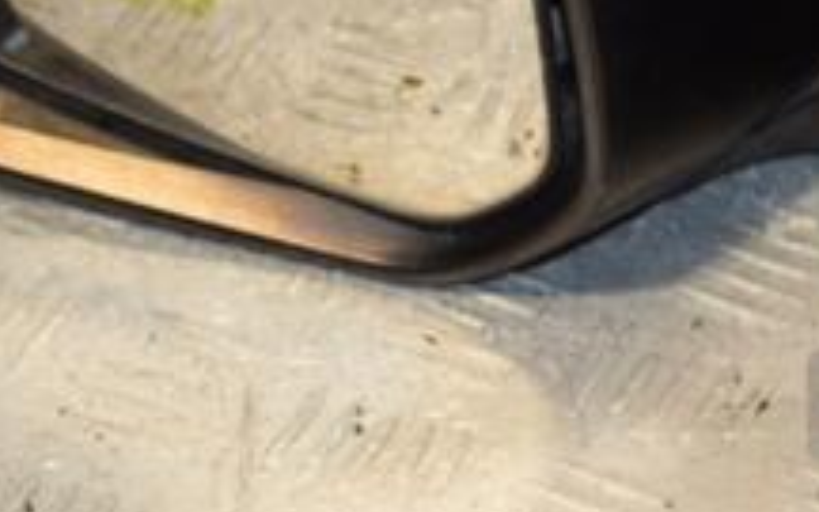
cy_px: -99
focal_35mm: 204
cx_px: 736
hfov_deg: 10.2
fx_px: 4553
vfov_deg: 6.4
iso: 800
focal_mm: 48
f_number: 5.6
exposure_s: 1/200
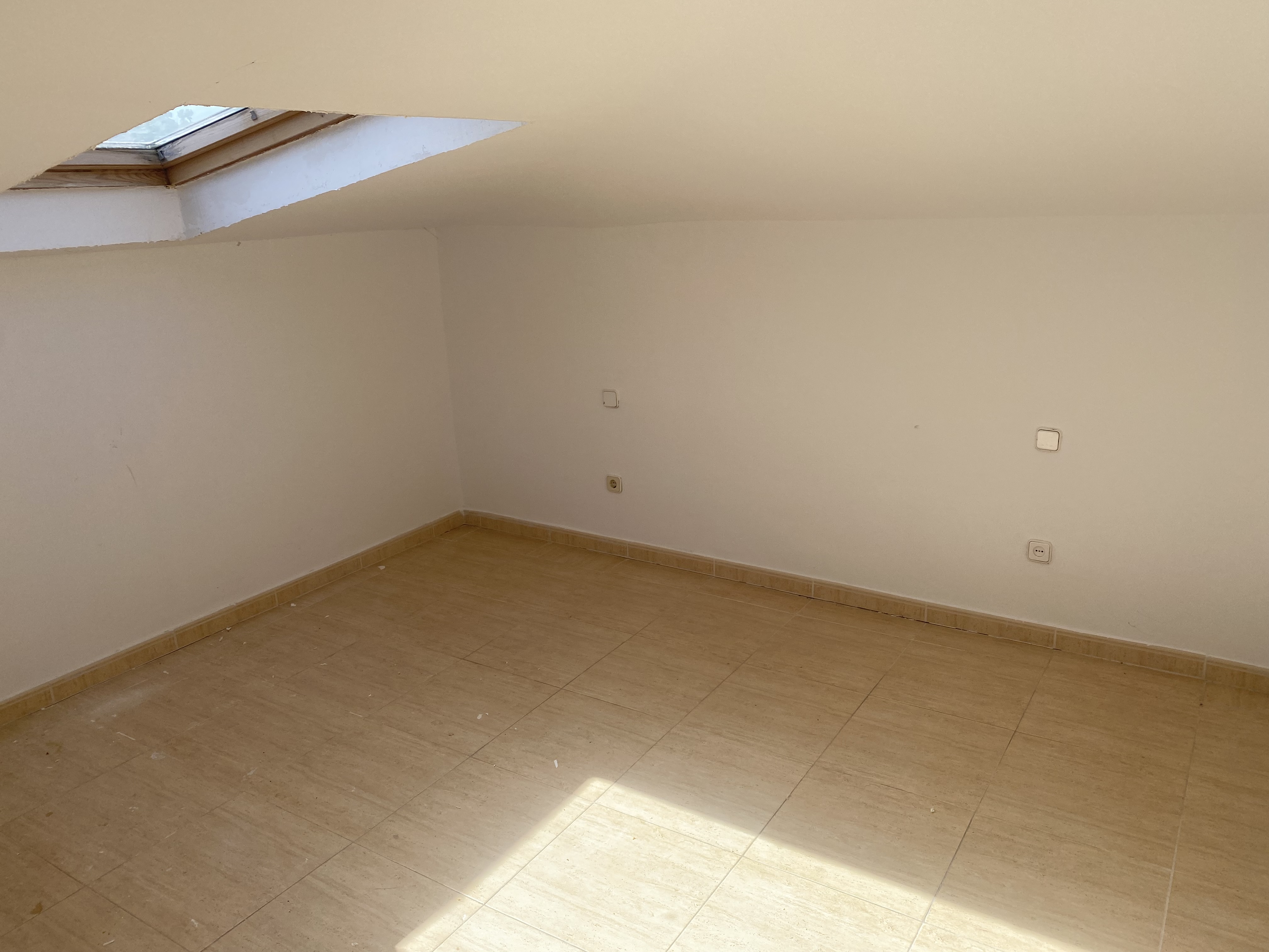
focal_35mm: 26
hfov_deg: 67.3
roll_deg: +2.3
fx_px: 953
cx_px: 634
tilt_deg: -12.3
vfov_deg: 53.1
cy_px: 476
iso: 32
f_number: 1.8
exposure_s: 1/858
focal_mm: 4.25
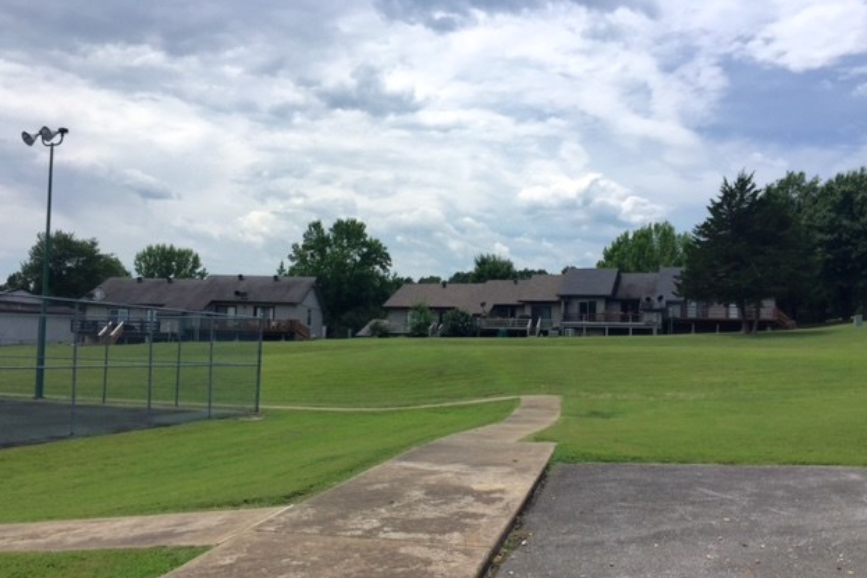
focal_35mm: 31
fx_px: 746
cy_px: 302
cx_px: 424
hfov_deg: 60.3
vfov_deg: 42.3
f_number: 2.2
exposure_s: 1/2475
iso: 32
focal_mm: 4.15
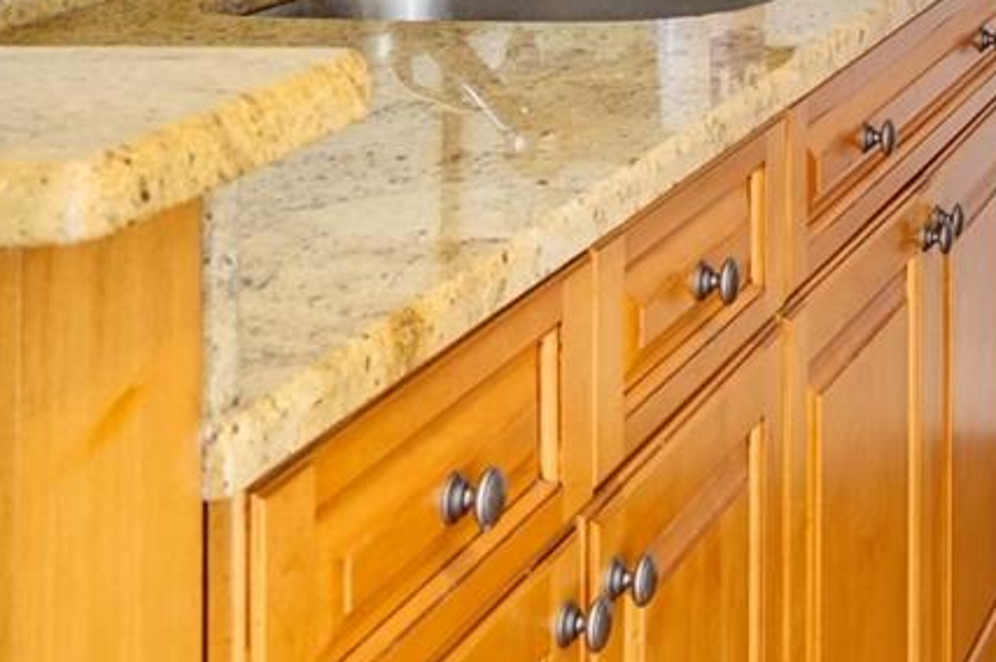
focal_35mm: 90
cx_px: 1504
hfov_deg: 19.6
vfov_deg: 13.8
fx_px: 2488
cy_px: -462
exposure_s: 1/15
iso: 320
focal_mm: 24
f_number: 9
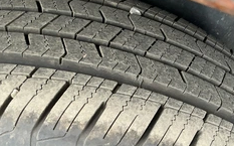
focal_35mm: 51
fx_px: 325
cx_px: 143
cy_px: 120
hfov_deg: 39.4
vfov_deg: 24.8
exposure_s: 1/162
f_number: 1.8
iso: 25
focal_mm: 3
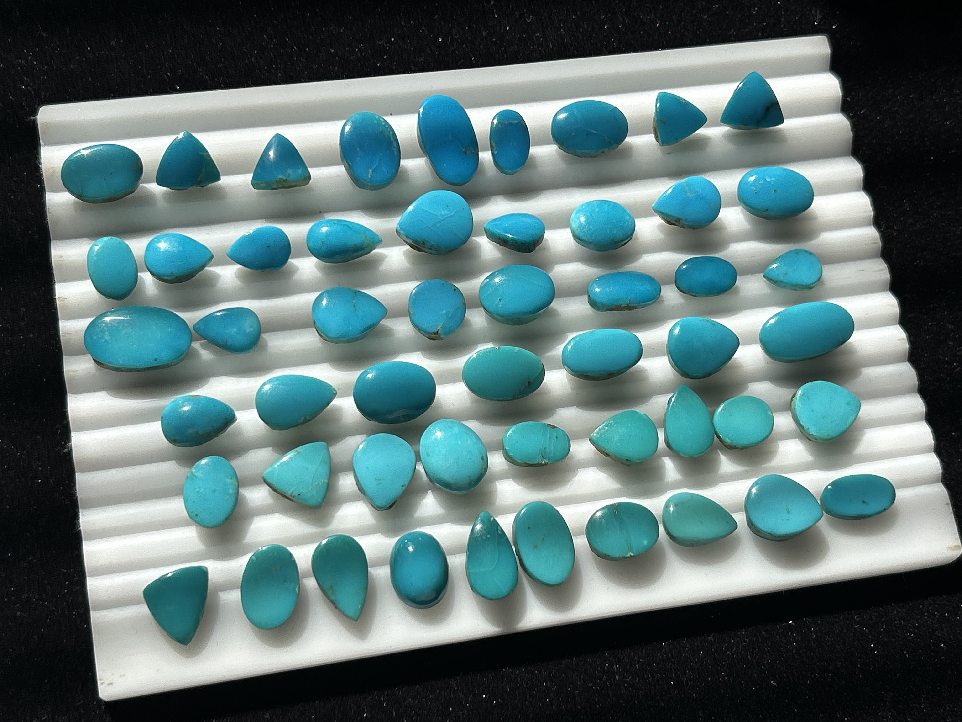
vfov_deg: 28.0
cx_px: 481
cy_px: 361
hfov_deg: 36.8
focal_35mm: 52
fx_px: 1445
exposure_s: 1/4274
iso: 50
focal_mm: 5.7
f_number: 1.5
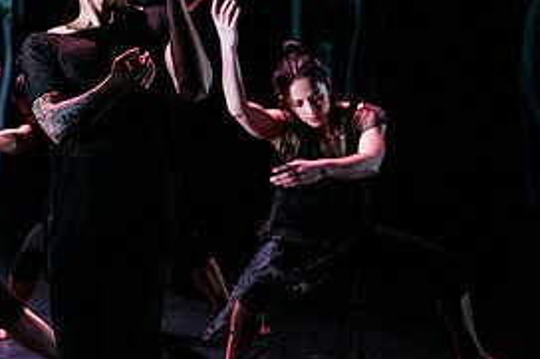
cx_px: -94
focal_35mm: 97
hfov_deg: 19.9
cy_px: 116
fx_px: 1454
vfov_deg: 14.1
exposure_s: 1/160
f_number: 2.8
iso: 1600
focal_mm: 38
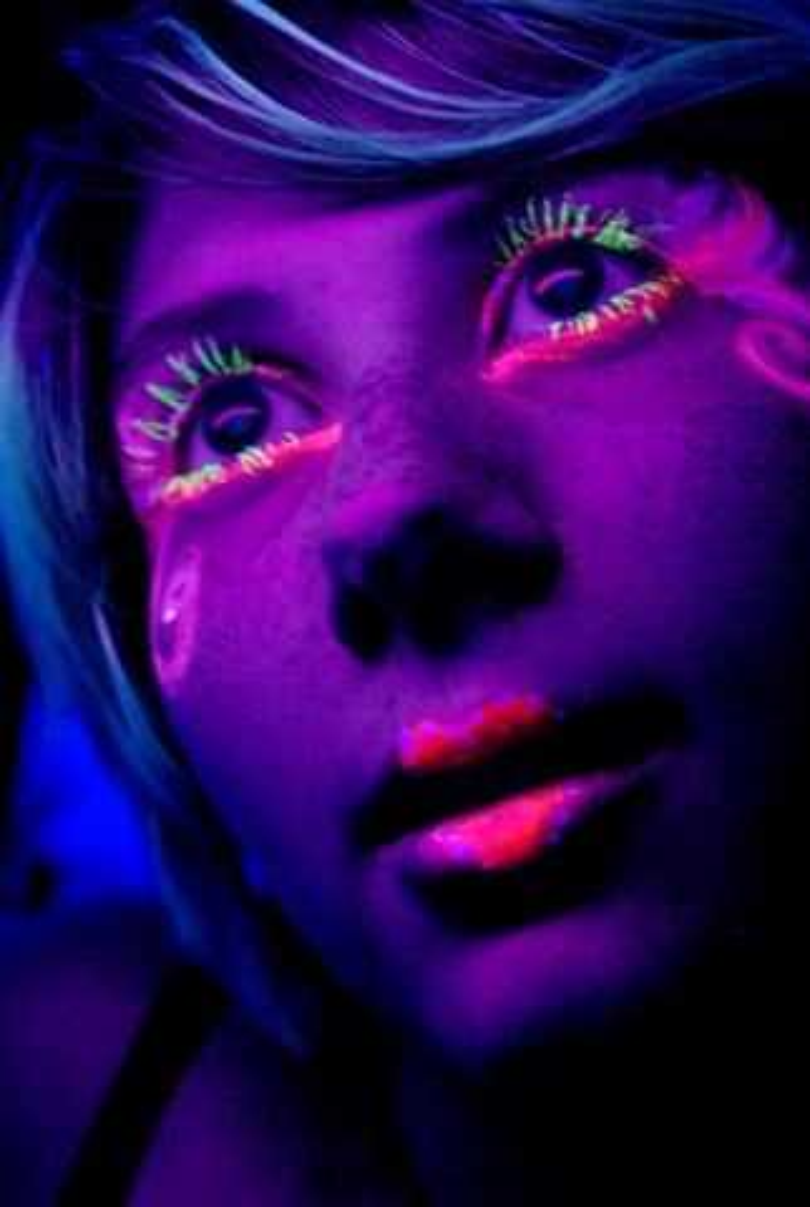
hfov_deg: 18.3
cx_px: 405
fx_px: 2520
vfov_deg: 26.9
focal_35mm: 75
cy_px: 604
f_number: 4.5
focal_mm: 50
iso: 1600
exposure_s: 1/10
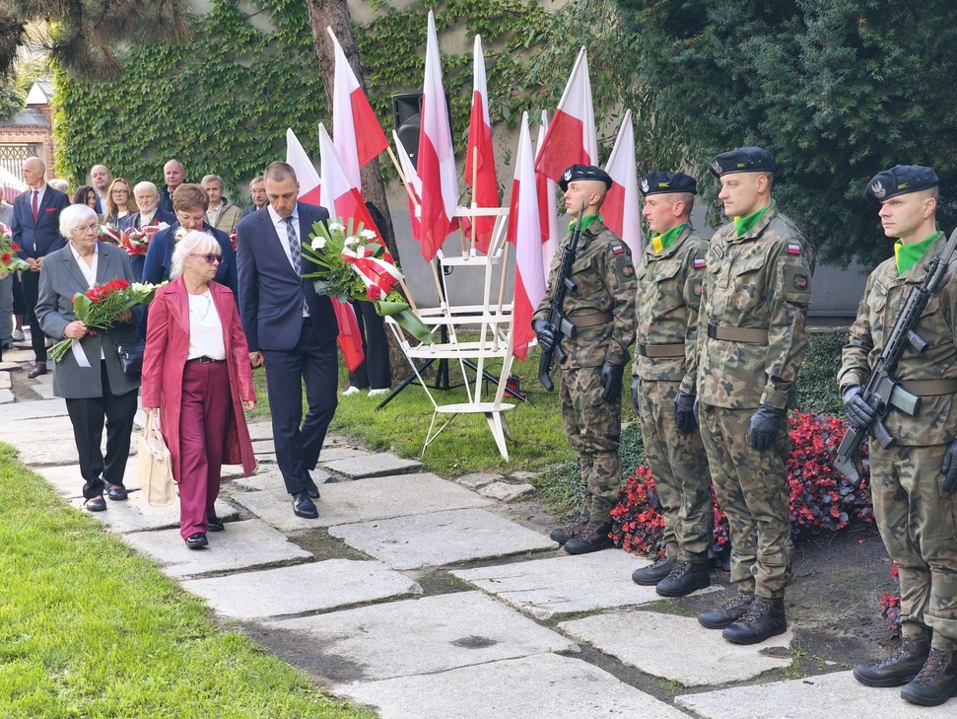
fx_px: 1742
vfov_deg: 23.3
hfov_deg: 30.7
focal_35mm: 63
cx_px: 496
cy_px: 367
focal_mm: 8.8
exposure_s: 1/120
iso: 125
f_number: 2
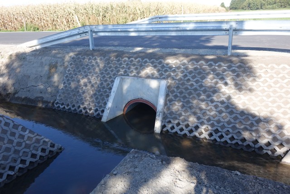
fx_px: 242
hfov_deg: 61.9
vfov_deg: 43.6
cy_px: 97
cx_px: 145
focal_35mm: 30
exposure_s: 1/250
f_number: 4
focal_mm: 11.13
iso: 125
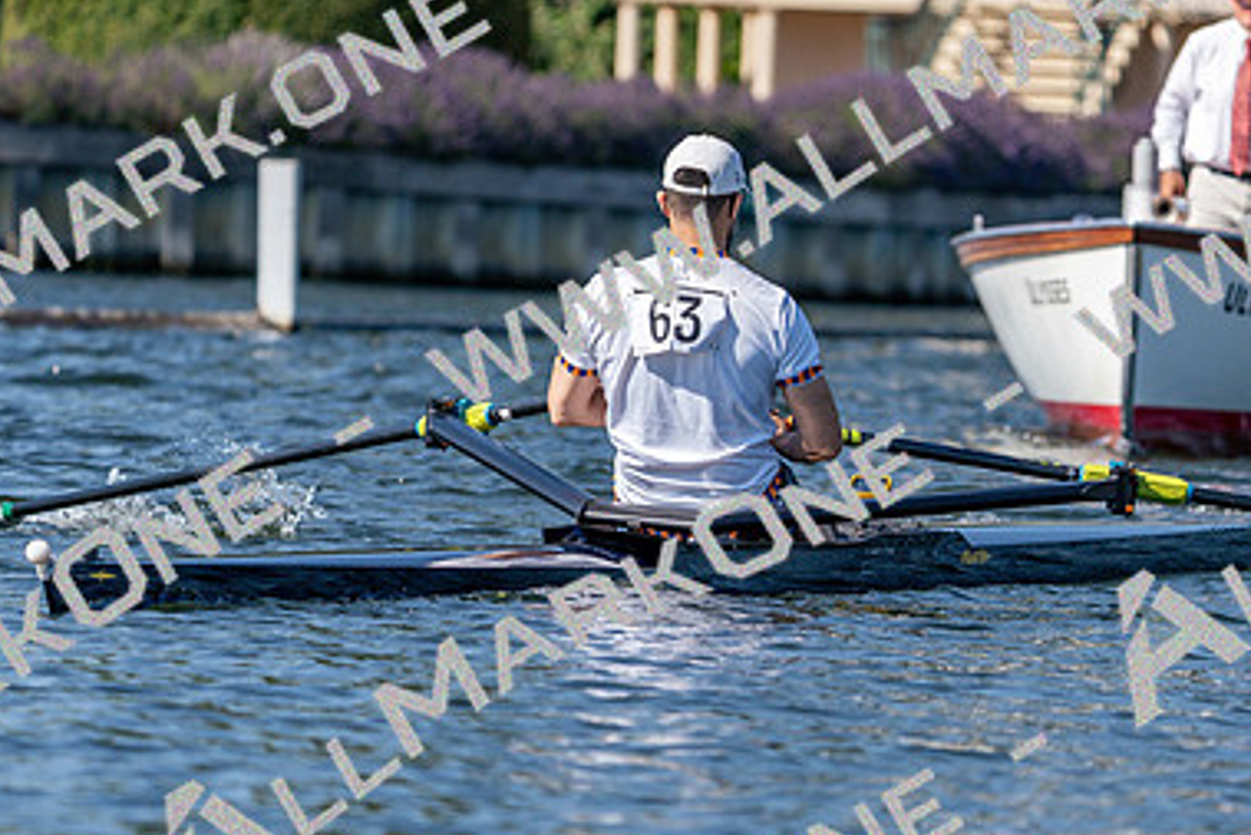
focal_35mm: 431
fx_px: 14982
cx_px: 835
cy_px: 414
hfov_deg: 4.8
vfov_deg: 3.2
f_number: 5.6
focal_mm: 282
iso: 250
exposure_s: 1/1600
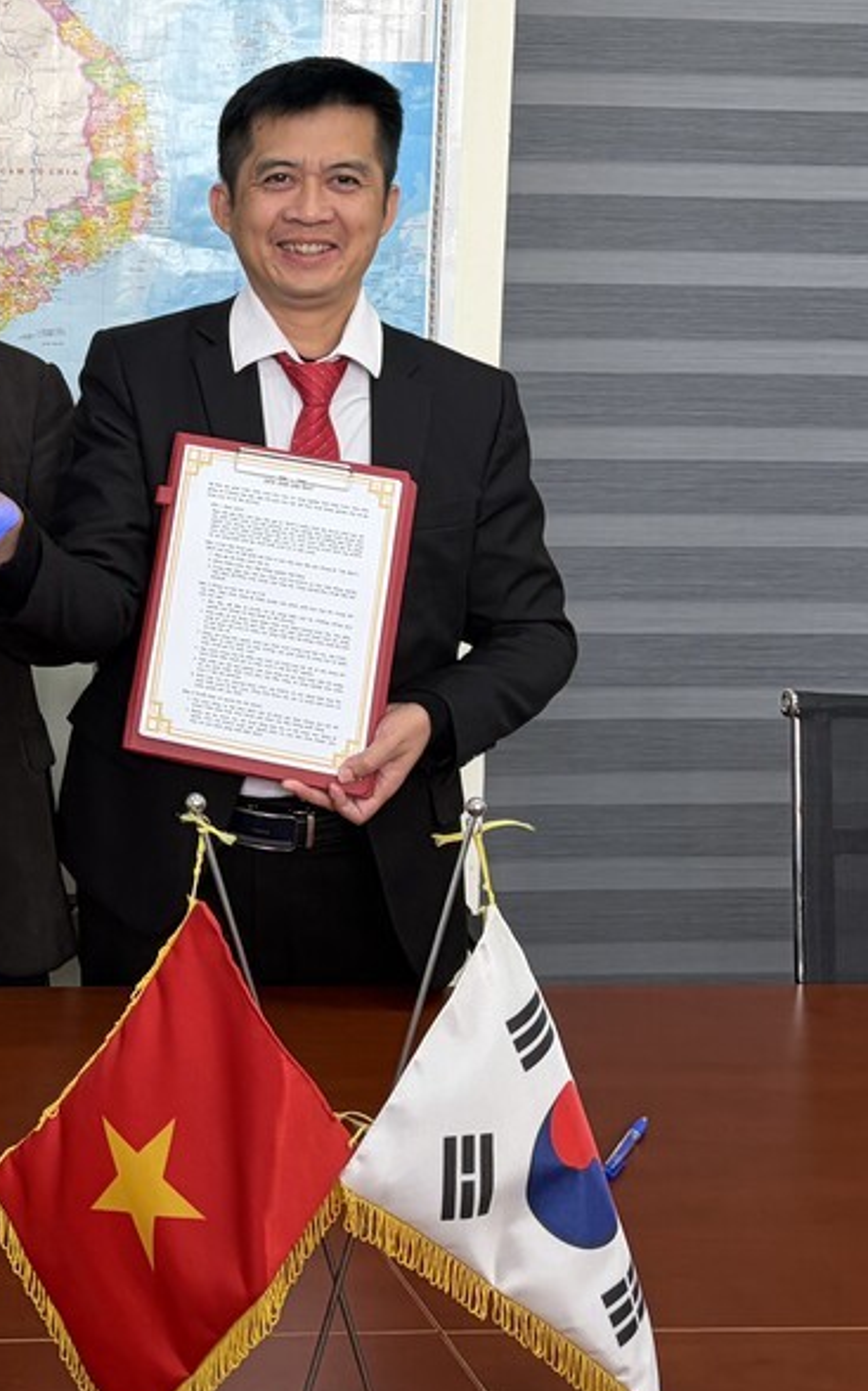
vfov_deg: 33.5
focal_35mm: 60
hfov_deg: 20.3
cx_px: -151
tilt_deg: -3.2
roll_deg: -1.5
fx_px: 2273
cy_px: 400
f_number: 1.6
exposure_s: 1/121
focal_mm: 5.96
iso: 80
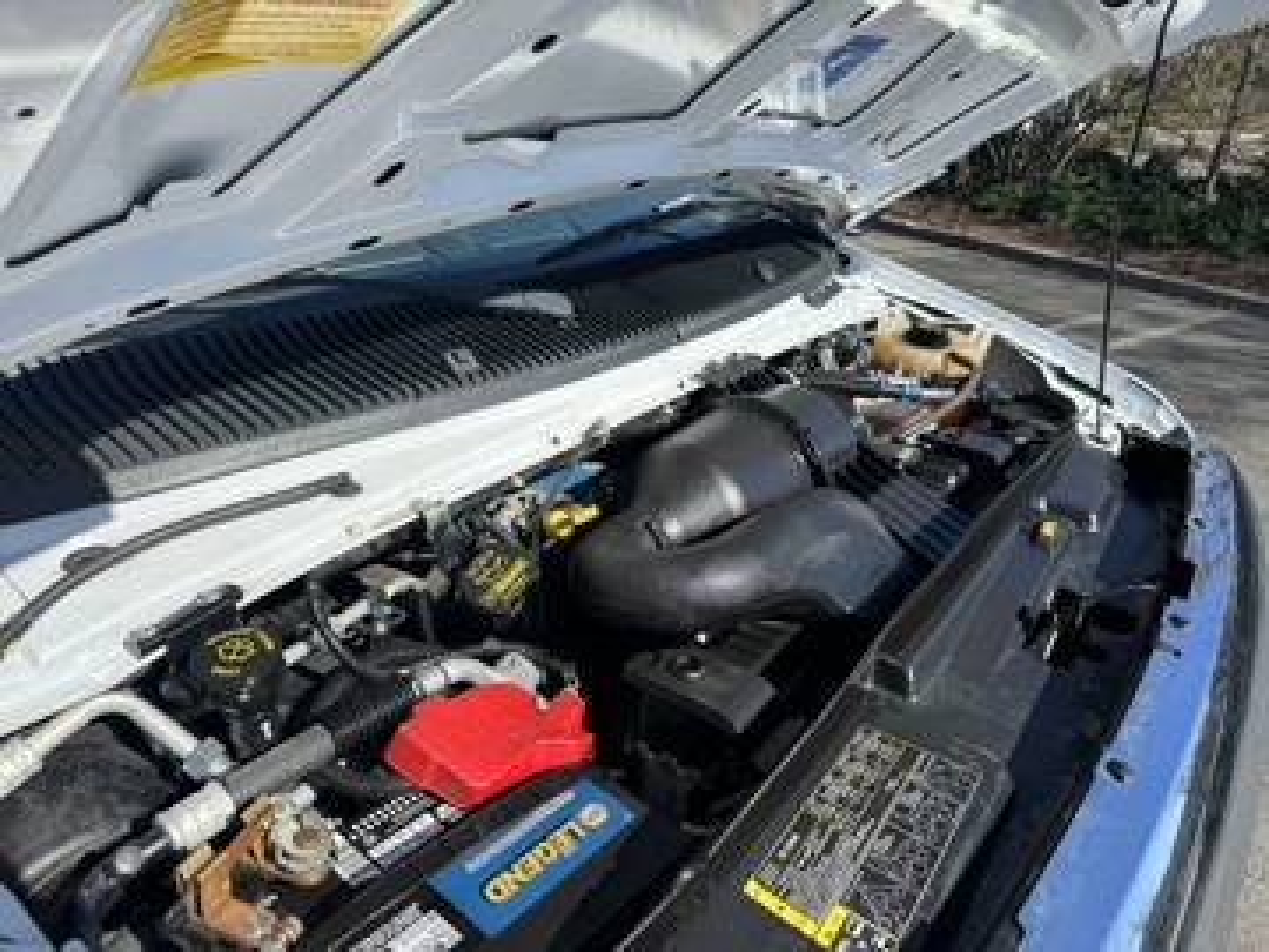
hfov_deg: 71.6
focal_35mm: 24
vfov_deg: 56.8
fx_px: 880
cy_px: 476
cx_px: 634
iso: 80
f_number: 1.78
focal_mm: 6.76
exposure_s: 1/2710
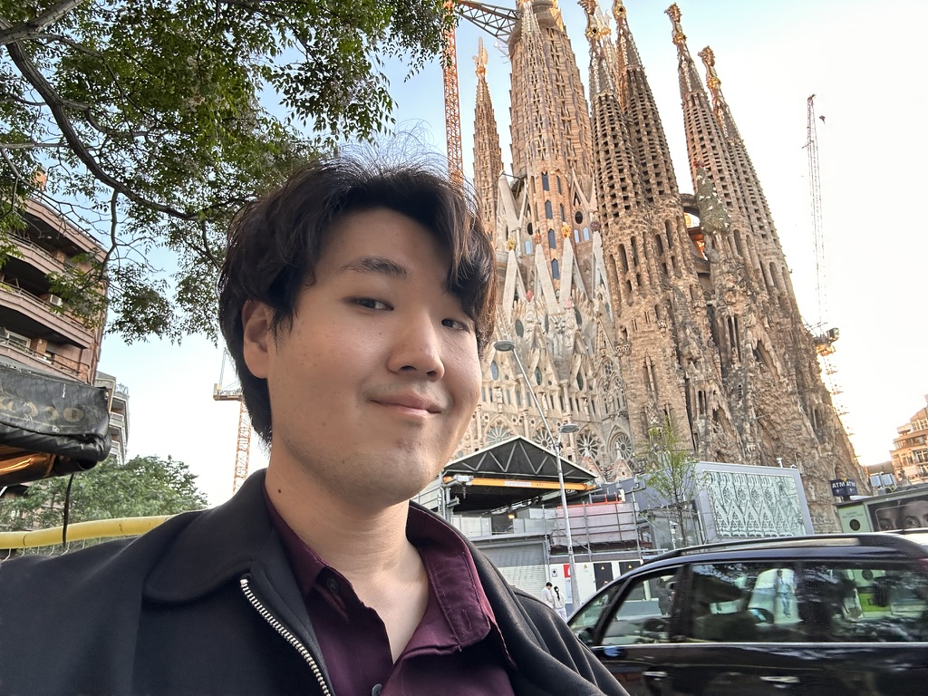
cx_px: 464
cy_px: 348
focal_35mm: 23
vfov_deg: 58.9
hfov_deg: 73.9
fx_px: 617
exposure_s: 1/50
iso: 50
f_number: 1.9
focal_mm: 2.69
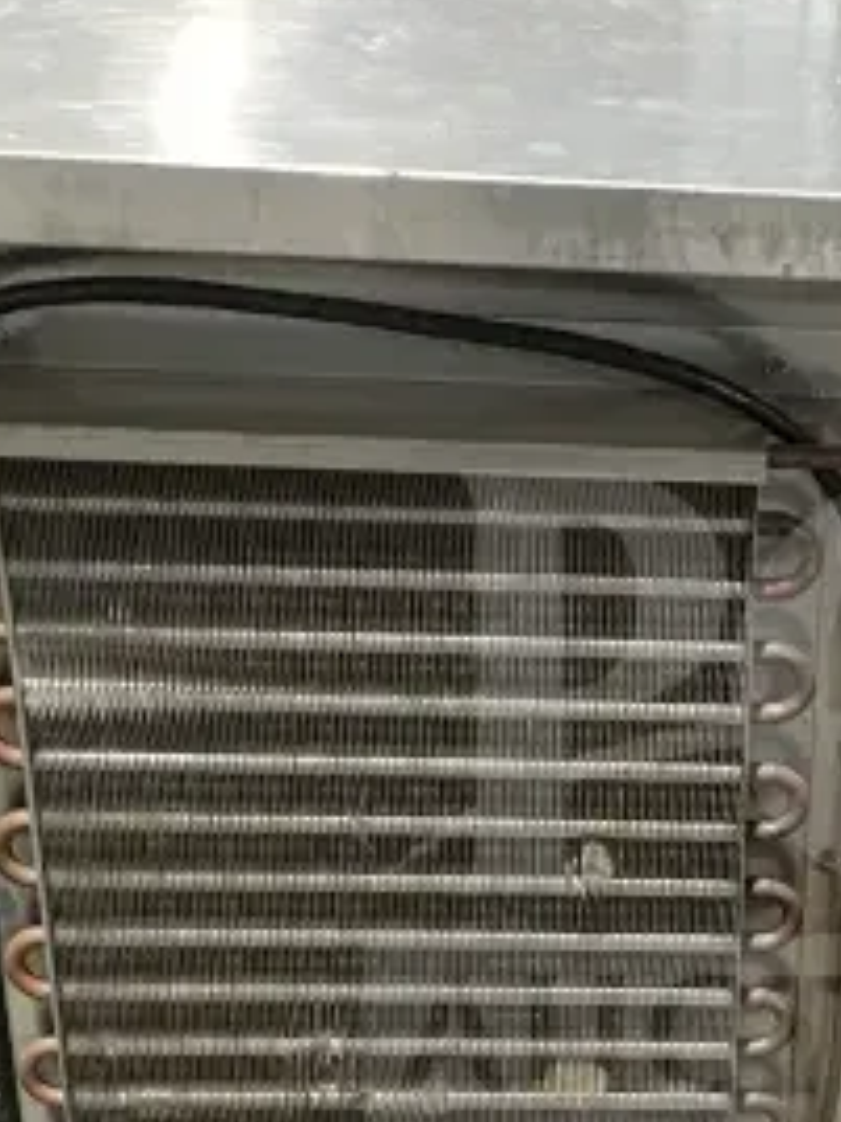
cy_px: 802
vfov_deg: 24.5
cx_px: 833
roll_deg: -5.3
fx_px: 2559
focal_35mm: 79
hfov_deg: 18.2
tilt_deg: -34.1
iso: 250
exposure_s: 1/60
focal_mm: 4.2
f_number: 1.6
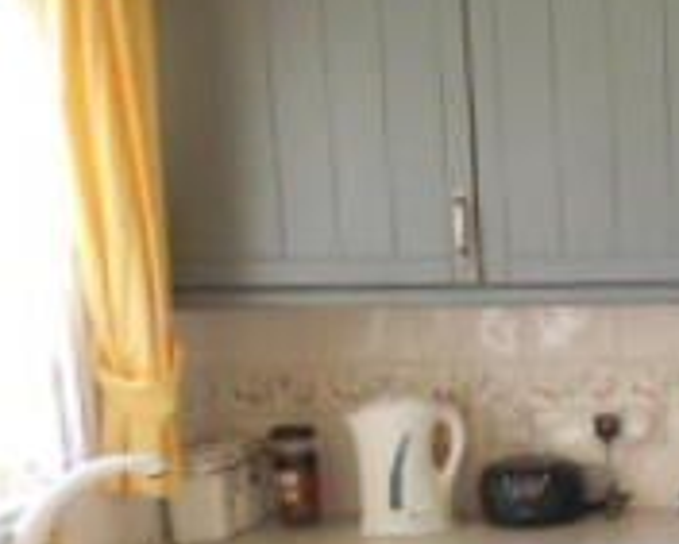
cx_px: 928
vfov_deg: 17.6
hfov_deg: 20.4
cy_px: 608
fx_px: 1689
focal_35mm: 84
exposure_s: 1/30
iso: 200
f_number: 3.4
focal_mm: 4.7
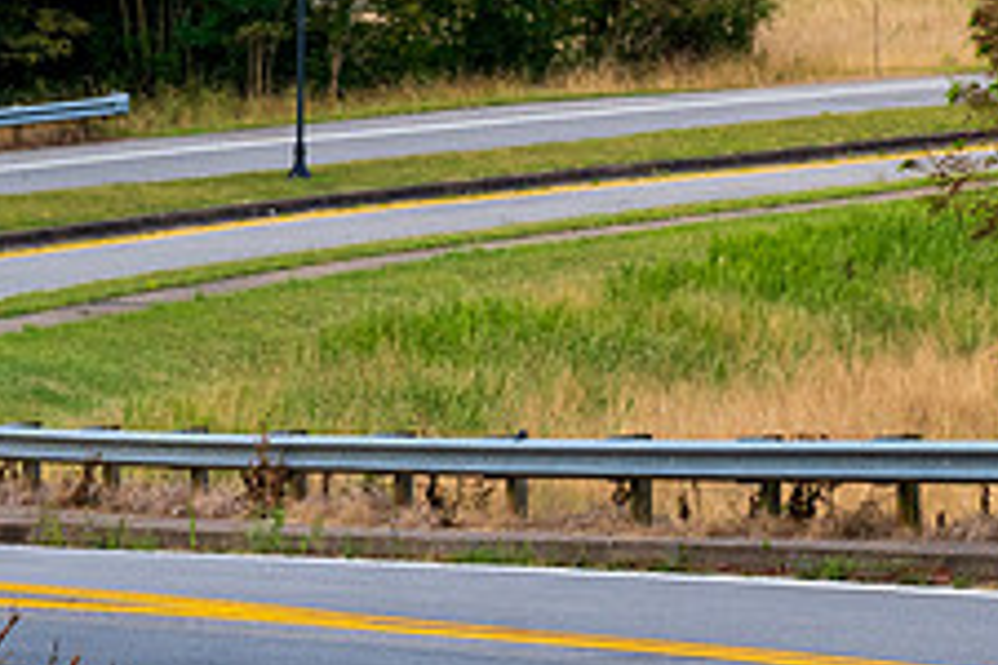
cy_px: 450
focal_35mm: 483
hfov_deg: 4.3
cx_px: 750
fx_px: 13389
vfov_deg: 2.8
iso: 450
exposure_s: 1/200
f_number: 8
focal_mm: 125
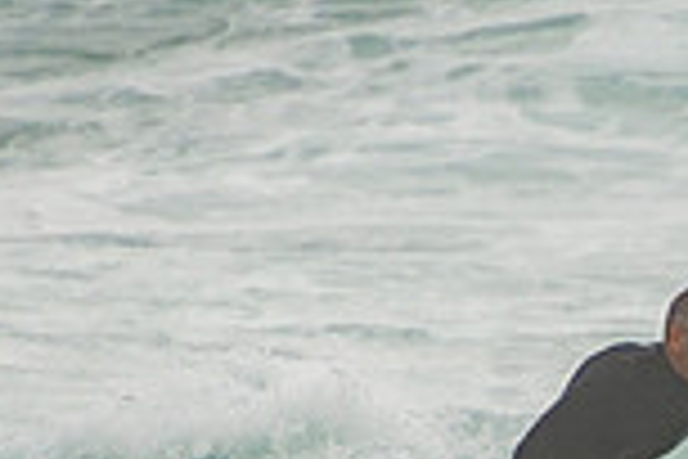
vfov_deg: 0.6
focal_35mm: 2276
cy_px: 596
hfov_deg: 0.9
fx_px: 43493
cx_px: 742
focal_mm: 400
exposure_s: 1/1250
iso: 320
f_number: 5.6
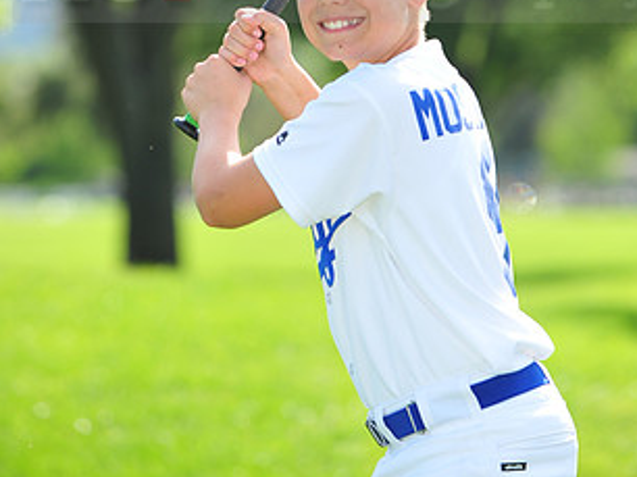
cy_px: -44
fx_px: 5535
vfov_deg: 4.9
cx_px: 385
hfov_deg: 6.6
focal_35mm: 301
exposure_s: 1/1000
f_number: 4.5
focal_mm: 165
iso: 320
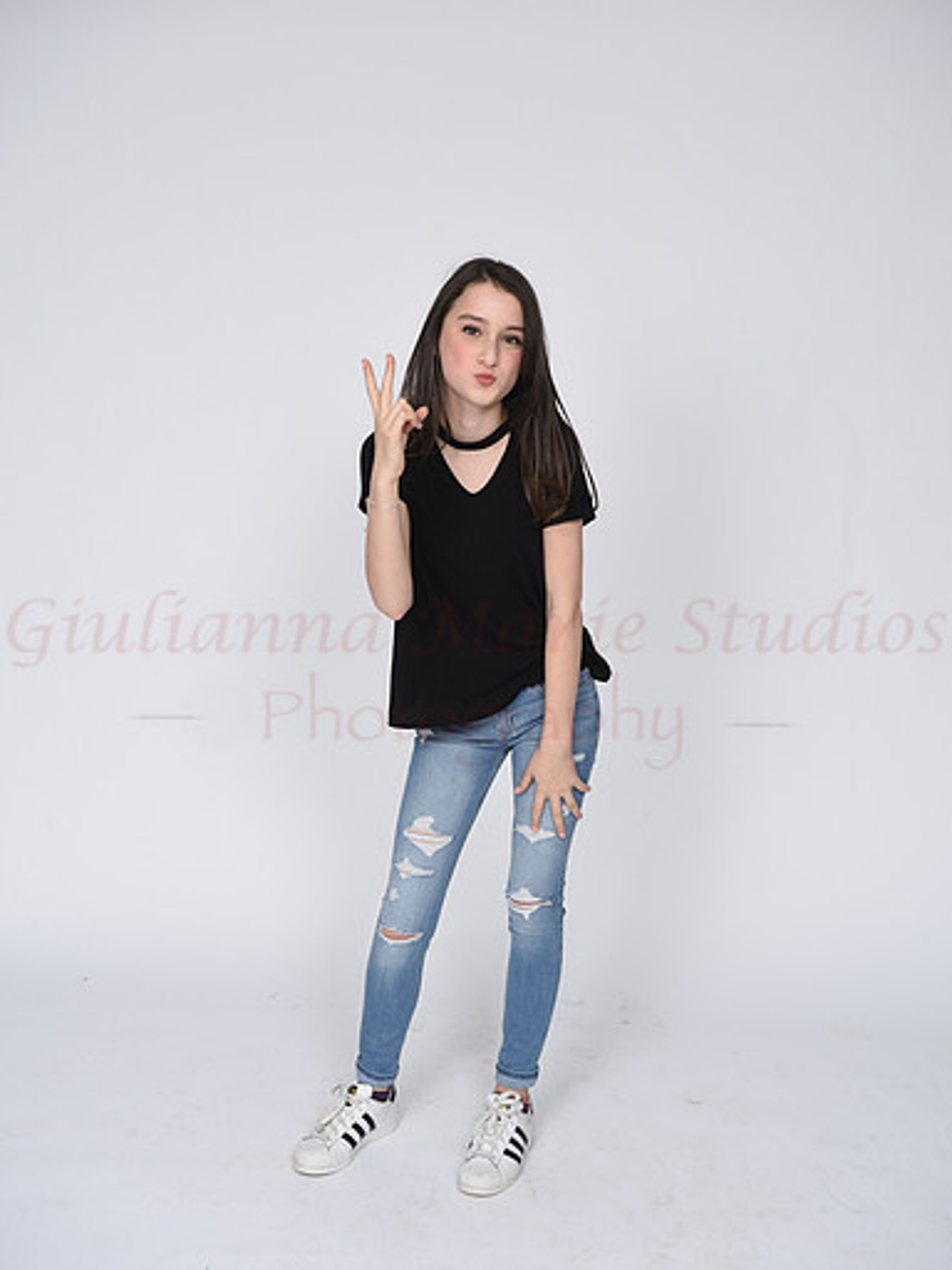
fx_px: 1797
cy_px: 640
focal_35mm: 49
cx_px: 477
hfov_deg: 29.7
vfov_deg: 38.9
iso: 100
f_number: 7.1
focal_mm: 45
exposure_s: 1/160
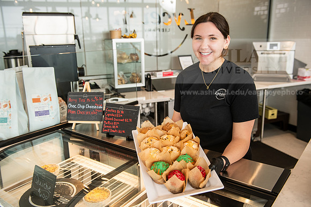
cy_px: 104
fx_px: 294
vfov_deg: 38.9
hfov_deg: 55.8
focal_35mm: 34
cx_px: 156
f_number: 3.5
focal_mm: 34
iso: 640
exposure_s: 1/200
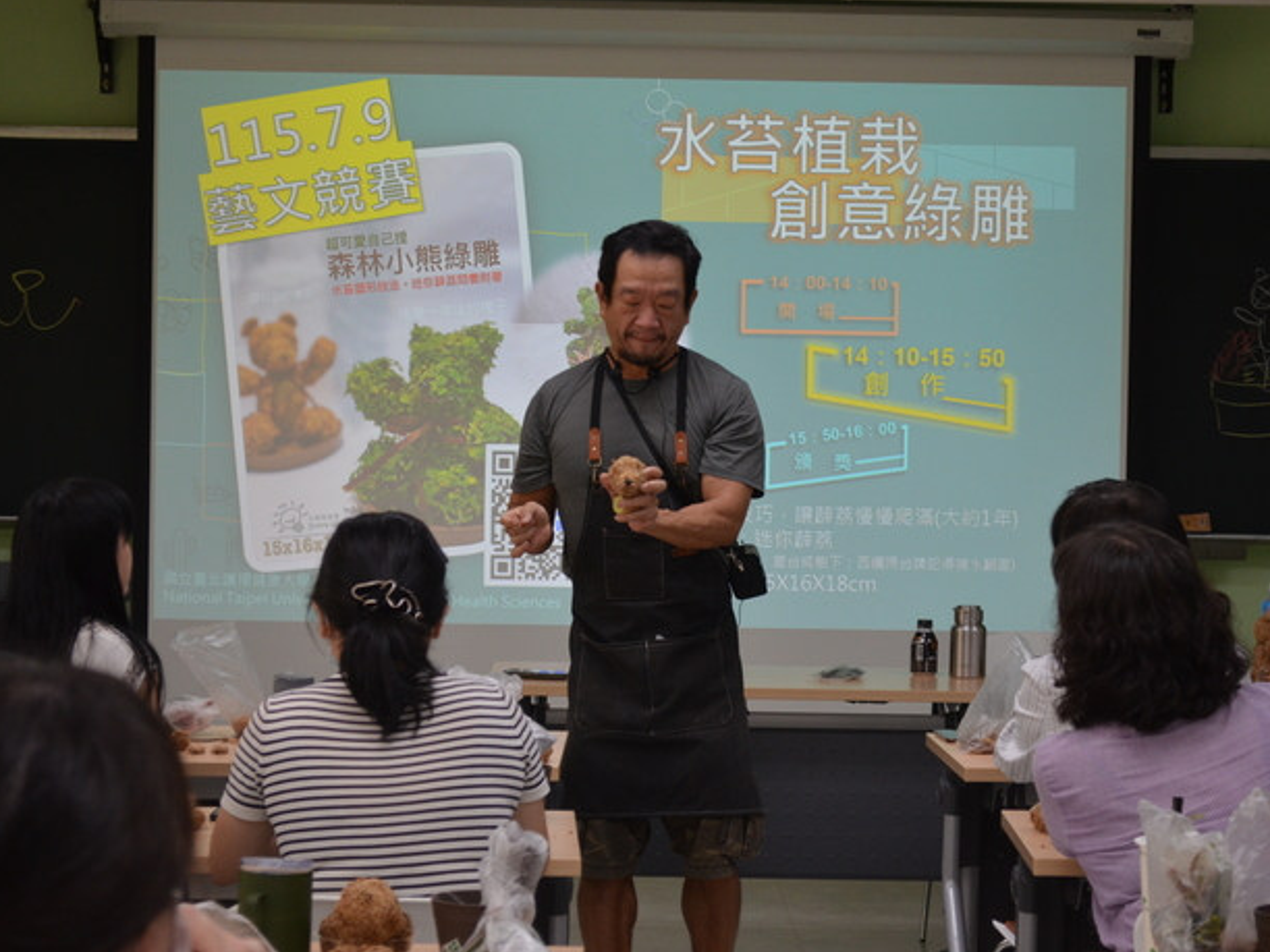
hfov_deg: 21.6
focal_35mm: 91
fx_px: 3322
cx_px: 701
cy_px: 473
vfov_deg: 16.3
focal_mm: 55
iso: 800
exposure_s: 1/125
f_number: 6.3
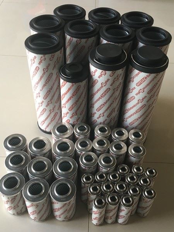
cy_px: 116
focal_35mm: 39
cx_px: 87
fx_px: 261
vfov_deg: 47.9
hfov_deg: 36.8
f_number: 2.2
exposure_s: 1/33
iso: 80
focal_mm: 4.15
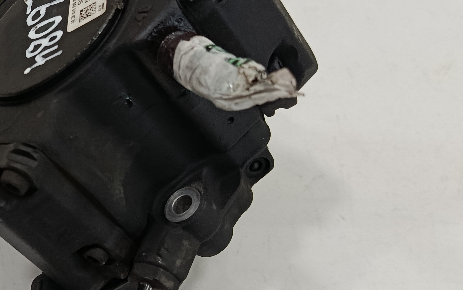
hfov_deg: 31.8
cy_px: 159
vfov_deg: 21.0
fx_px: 782
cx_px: 74
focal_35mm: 62
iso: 873
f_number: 1.7
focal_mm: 5.24
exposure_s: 1/100
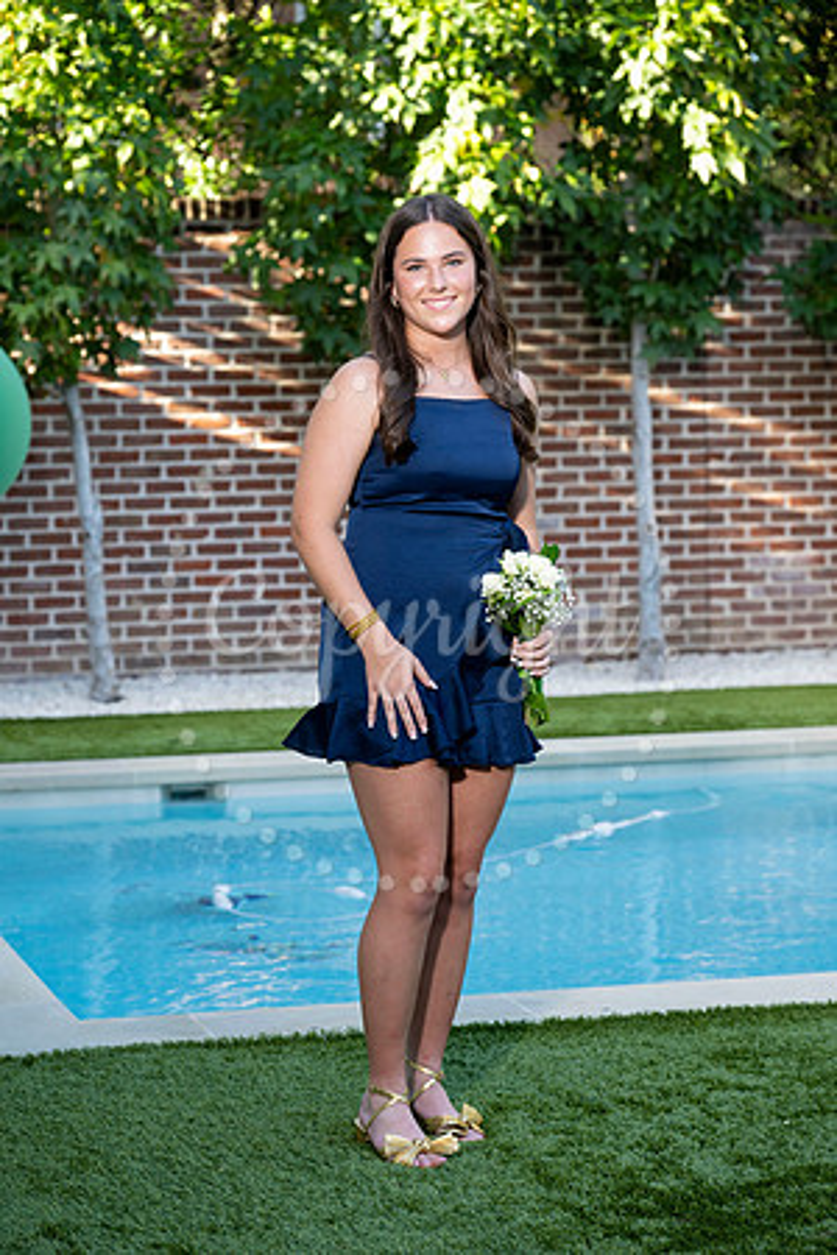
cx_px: 418
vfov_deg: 23.1
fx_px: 3069
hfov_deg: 15.5
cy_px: 628
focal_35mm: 88
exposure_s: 1/200
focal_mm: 88
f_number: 4.5
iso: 400
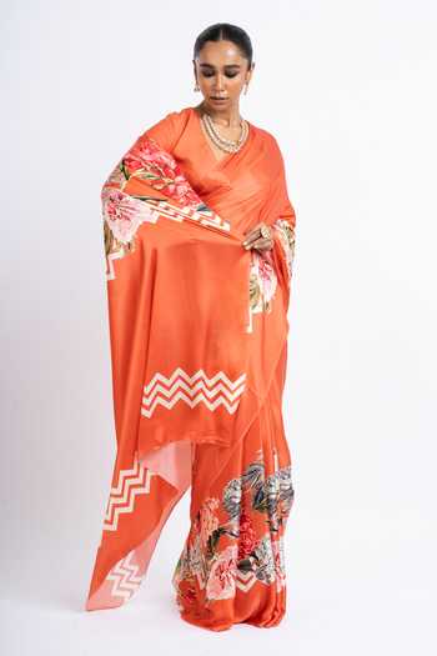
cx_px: 218
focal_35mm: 85
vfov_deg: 23.9
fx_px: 1548
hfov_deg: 16.1
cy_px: 328
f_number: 11
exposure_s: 1/160
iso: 200
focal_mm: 85
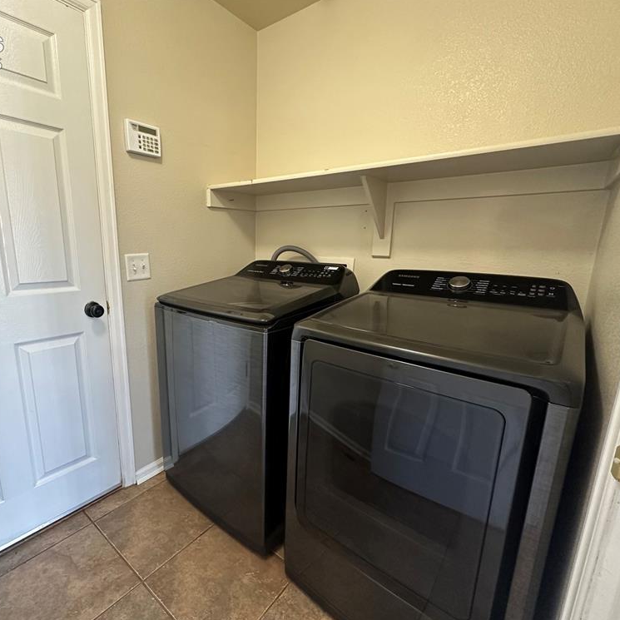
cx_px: 267
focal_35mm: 17
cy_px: 316
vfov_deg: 84.0
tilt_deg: -11.4
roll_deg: -1.4
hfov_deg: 83.5
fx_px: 344
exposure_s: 1/60
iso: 400
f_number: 2.2
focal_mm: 2.22
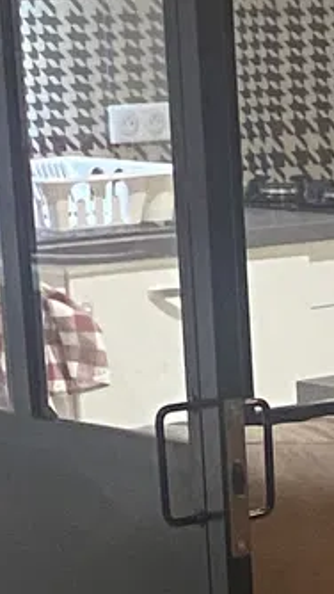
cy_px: 783
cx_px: 547
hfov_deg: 6.6
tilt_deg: -14.5
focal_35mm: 181
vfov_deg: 11.6
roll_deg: +2.0
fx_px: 2848
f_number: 1.8
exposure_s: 1/33
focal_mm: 4.25
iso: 640
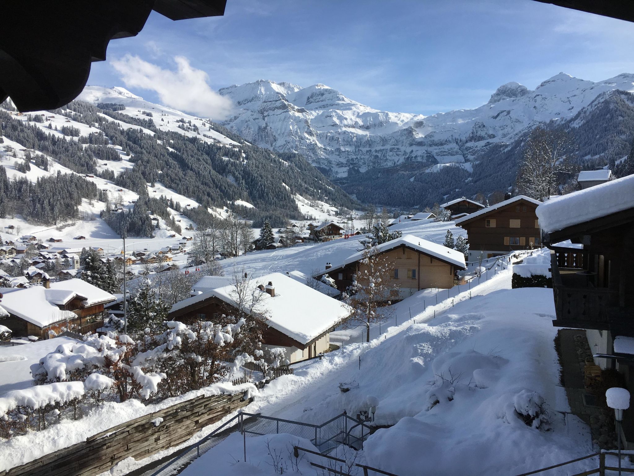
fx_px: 531
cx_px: 317
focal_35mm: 29
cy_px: 238
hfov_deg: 61.7
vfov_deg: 48.2
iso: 25
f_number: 2.2
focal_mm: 4.15
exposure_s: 1/3344
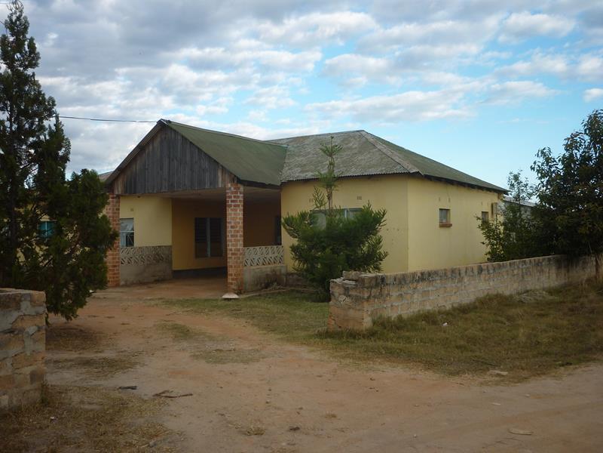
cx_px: 302
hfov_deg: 55.4
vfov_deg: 42.9
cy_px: 226
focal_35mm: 33
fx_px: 575
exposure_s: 1/400
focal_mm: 5.5
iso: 80
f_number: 2.8
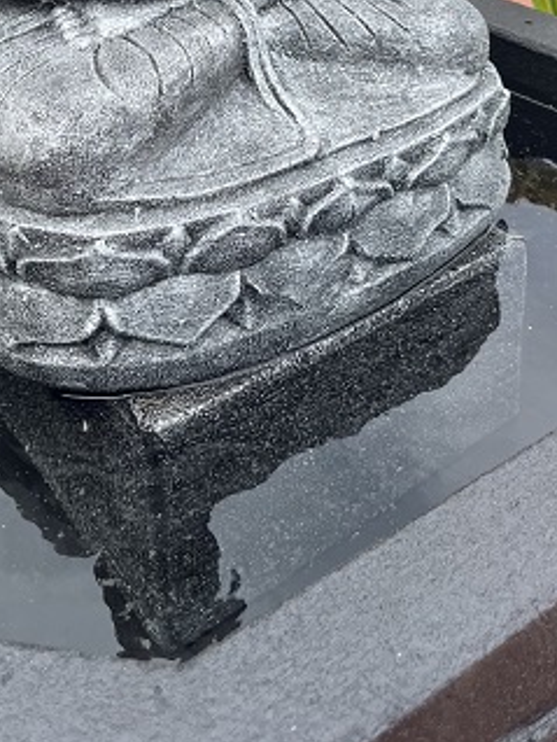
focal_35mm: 49
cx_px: 151
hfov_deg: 29.3
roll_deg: +5.3
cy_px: 54
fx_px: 1050
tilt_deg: -22.4
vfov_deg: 36.1
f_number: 1.6
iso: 50
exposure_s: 1/1075
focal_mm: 5.1
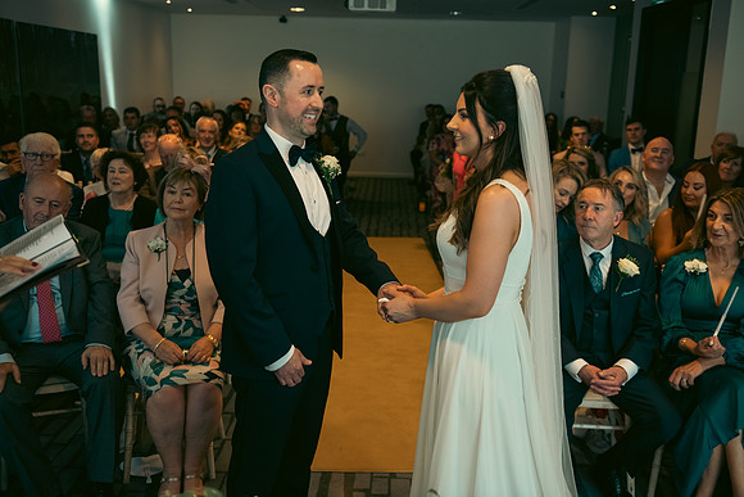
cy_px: 248
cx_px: 372
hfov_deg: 54.4
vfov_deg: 37.9
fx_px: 723
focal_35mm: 35
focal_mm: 35
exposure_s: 1/160
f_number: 3.5
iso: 1000
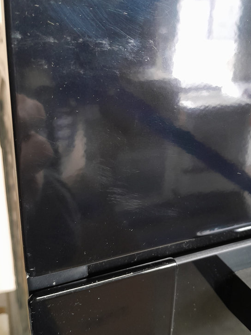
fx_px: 348
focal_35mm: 36
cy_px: 152
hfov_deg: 39.3
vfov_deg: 51.3
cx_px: 162
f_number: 1.8
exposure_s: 1/33
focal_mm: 3.98
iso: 320
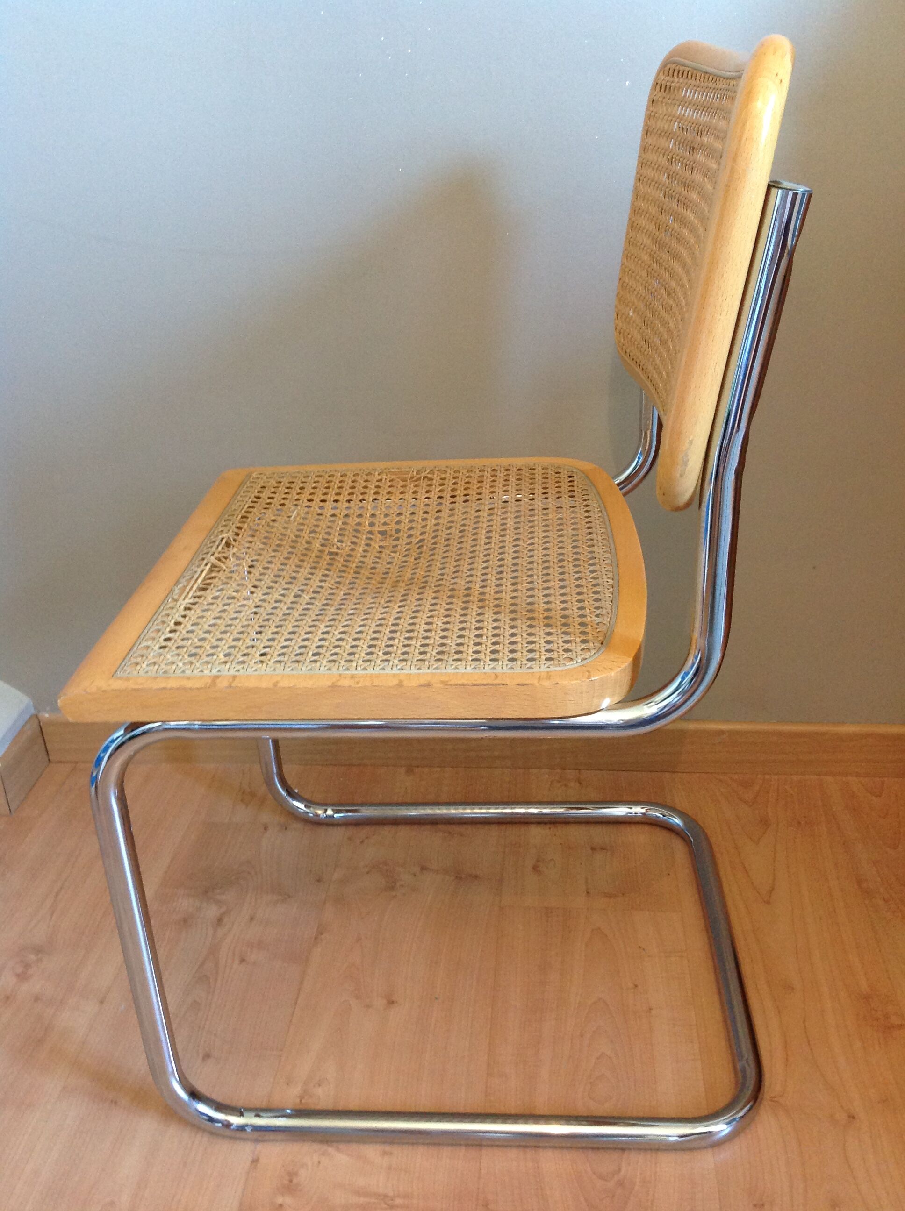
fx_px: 1223
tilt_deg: -26.3
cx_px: 452
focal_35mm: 35
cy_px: 606
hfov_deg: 40.6
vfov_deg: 52.7
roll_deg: +3.5
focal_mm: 4.28
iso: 160
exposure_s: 1/15
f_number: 2.4
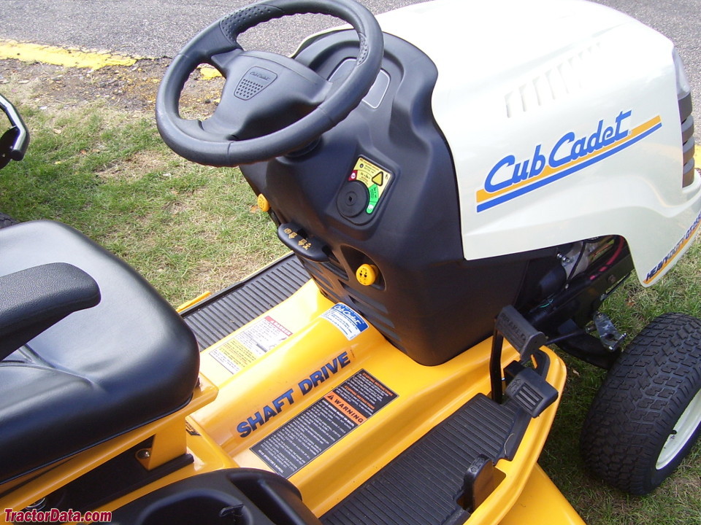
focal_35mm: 34
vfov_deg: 41.8
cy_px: 262
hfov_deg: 54.0
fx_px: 689
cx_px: 350
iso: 80
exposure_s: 1/180
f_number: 2.7
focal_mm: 5.6
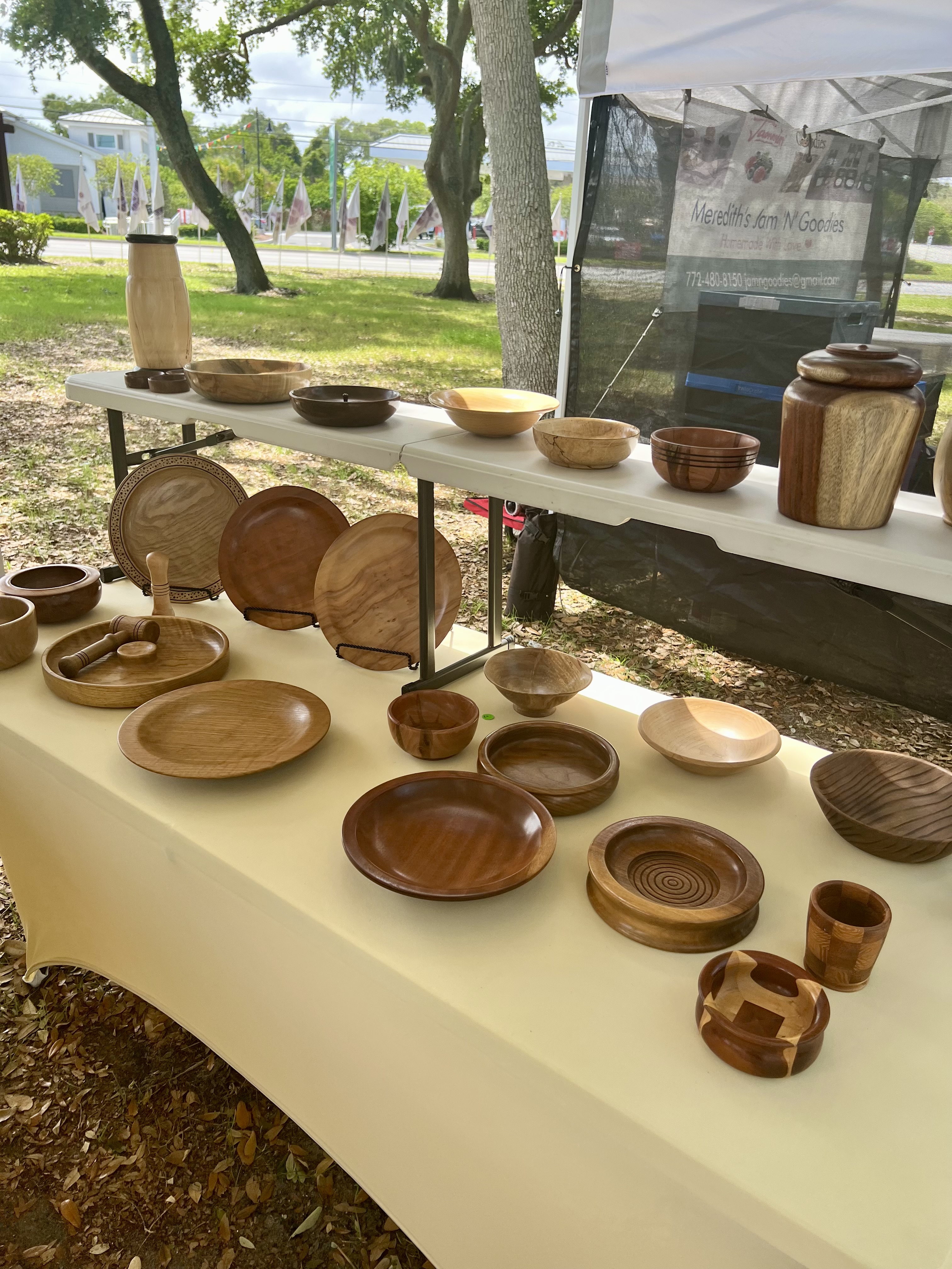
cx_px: 476
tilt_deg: -20.7
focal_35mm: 26
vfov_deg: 67.3
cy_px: 634
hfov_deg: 53.1
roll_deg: -1.8
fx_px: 953
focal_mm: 5.7
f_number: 1.5
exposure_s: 1/628
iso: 50
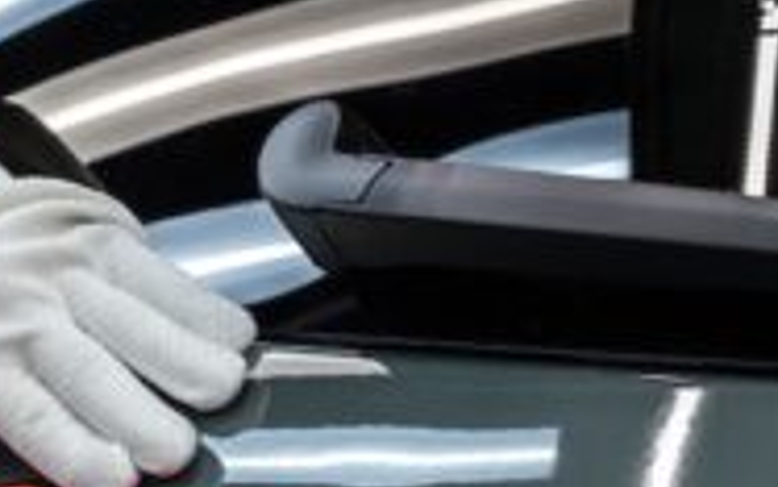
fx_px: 4072
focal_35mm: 192
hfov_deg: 10.8
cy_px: 599
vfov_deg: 6.8
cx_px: -17
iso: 2000
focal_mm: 43
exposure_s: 1/160
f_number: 8
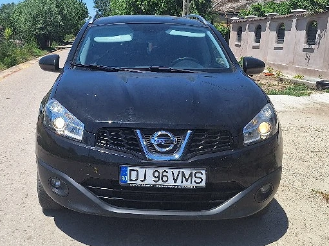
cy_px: 121
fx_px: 428
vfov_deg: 32.2
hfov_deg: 41.7
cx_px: 117
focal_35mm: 45
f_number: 1.8
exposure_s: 1/2500
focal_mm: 5.54
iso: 40
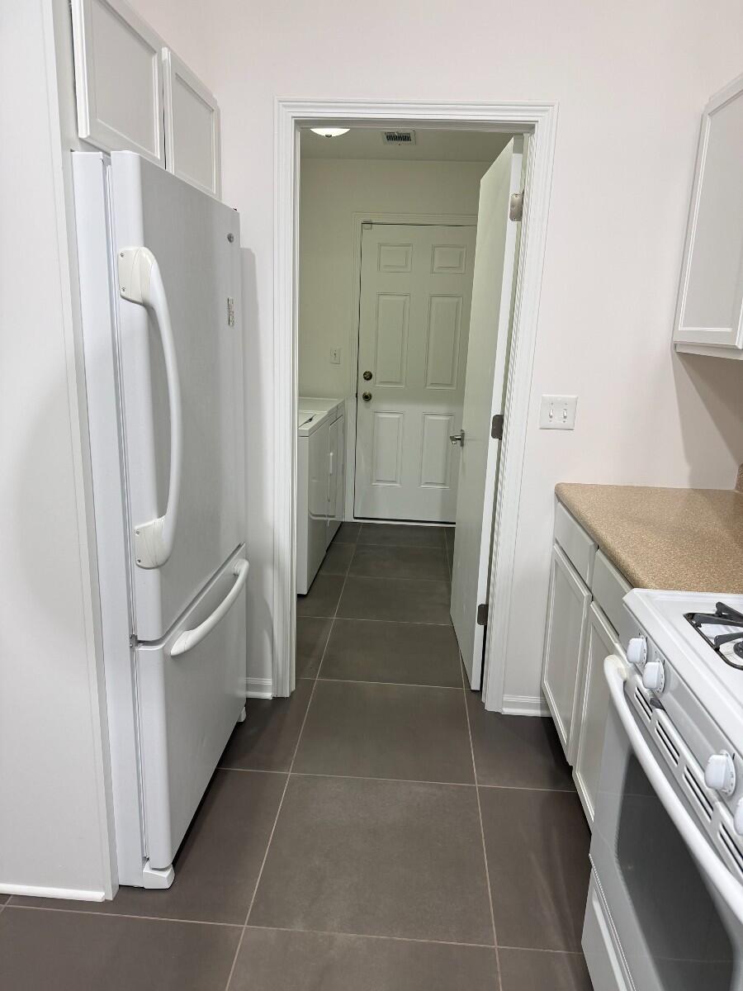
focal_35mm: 24
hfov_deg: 56.8
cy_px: 496
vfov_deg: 71.6
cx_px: 372
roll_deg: -2.4
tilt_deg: -12.9
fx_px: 687
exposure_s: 1/120
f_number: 1.78
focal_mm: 6.76
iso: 160
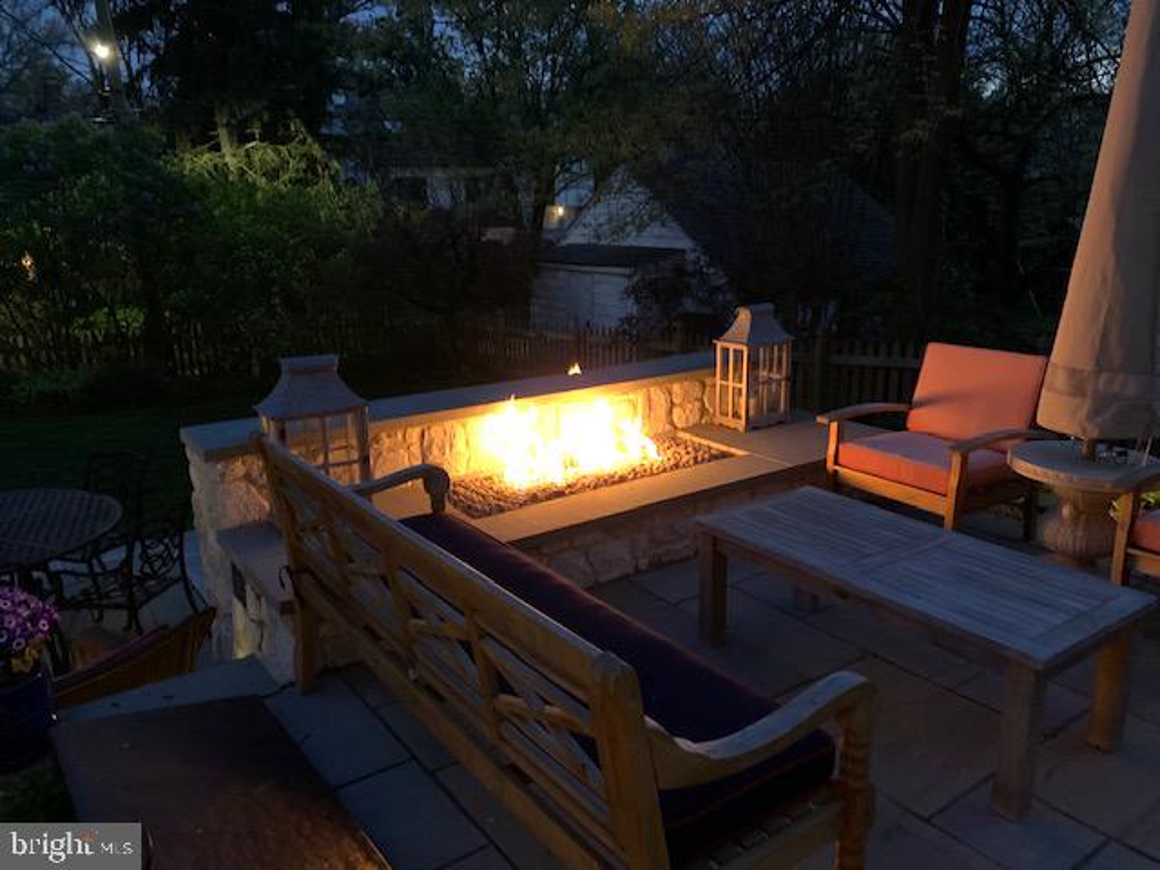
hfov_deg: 67.3
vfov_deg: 53.1
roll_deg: +1.4
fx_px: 871
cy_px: 435
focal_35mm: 26
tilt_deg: -13.9
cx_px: 580
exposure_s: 1/24
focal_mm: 4.25
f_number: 1.8
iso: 640
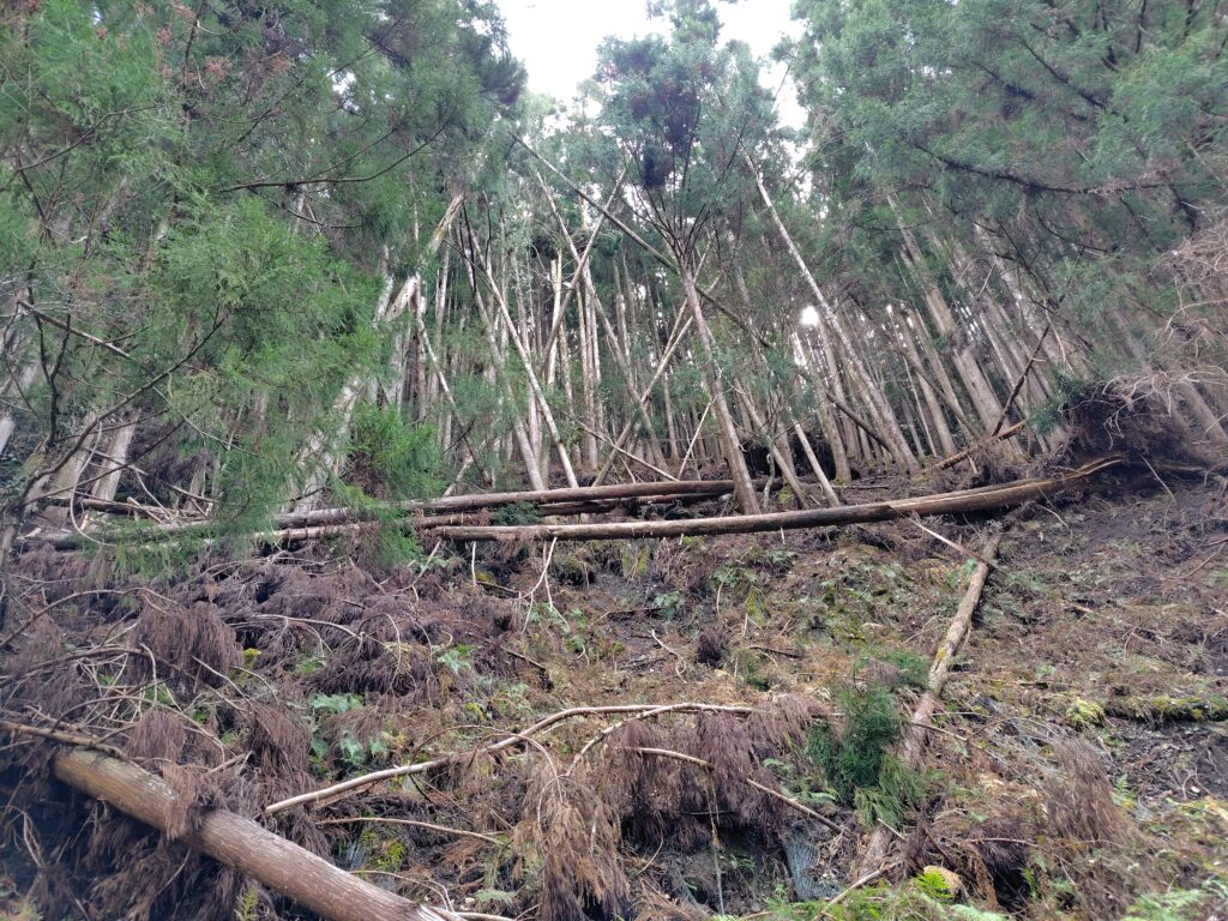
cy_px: 460
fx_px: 816
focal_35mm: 23
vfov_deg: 58.9
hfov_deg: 73.9
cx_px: 614
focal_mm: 5.6
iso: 155
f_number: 1.9
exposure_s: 1/120
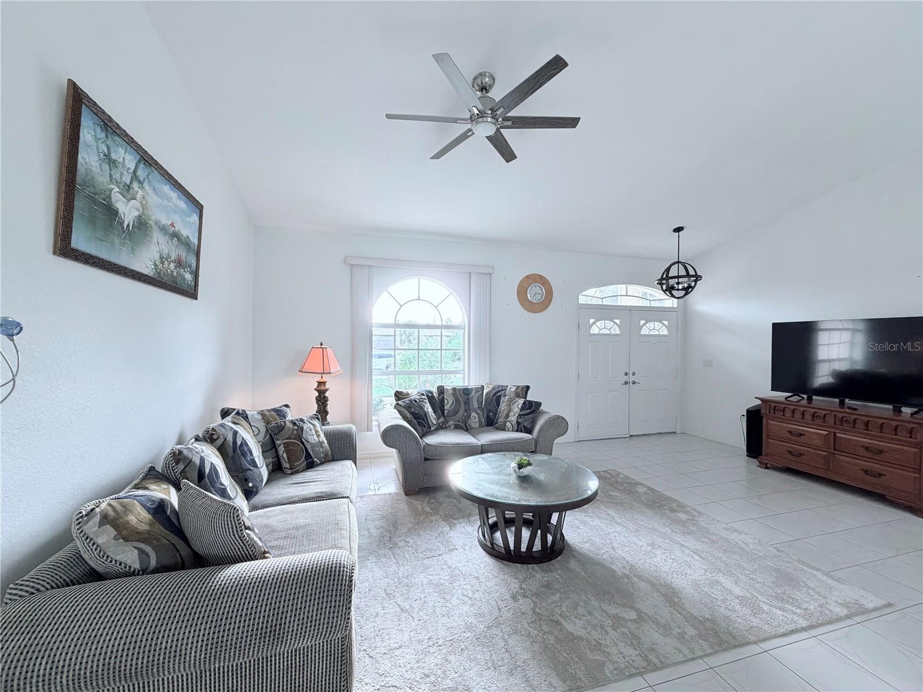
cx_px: 462
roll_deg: -0.5
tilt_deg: -0.5
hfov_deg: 102.1
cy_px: 346
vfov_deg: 85.7
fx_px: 373
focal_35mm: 14
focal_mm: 2.22
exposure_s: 1/120
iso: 200
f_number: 2.2
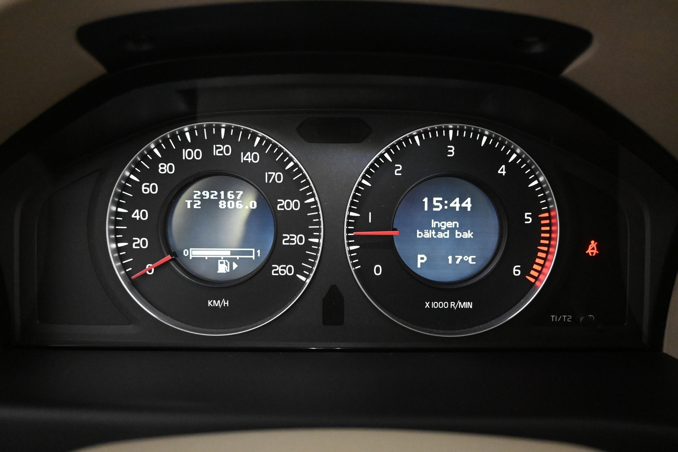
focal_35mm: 29
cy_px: 226
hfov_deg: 63.2
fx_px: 551
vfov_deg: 44.6
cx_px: 339
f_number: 3.8
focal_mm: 19.5
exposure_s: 1/60
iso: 6400
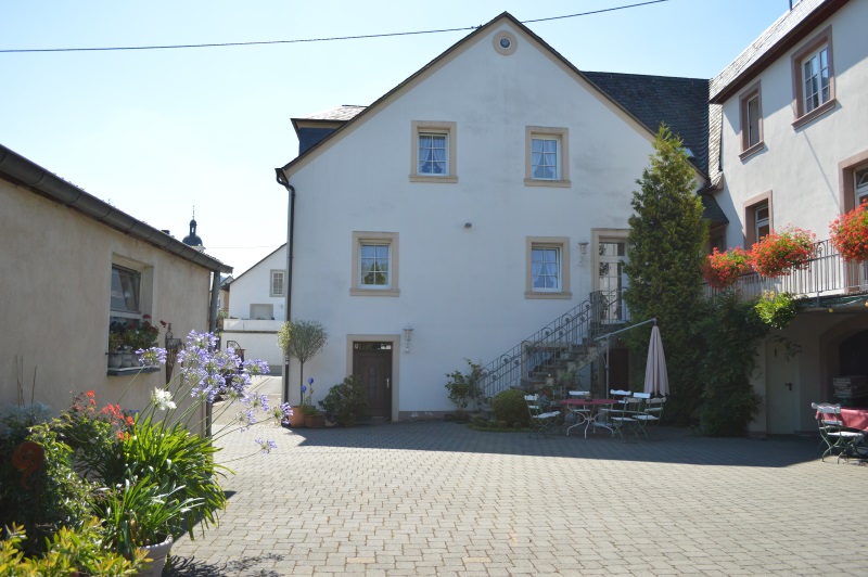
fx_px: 723
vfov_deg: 43.5
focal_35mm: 30
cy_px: 288
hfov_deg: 62.0
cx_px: 434
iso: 200
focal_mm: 20
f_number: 4.5
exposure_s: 1/1000
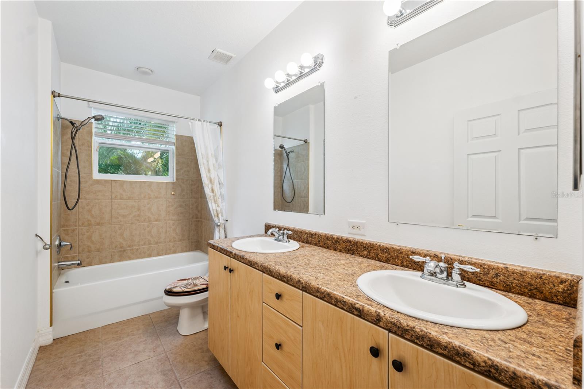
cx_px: 292
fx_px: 227
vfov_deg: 81.2
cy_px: 194
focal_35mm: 14
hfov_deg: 104.3
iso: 400
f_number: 8
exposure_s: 1/25
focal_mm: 14
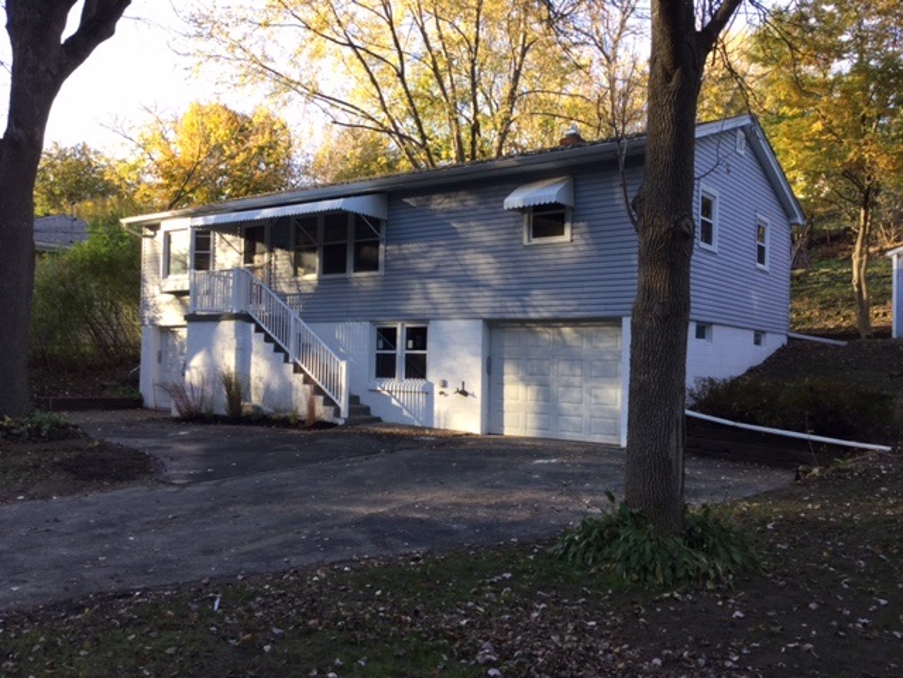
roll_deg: -1.4
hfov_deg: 58.4
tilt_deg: +2.3
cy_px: 339
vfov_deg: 45.4
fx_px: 809
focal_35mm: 31
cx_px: 452
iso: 32
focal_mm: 3.3
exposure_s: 1/120
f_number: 2.4
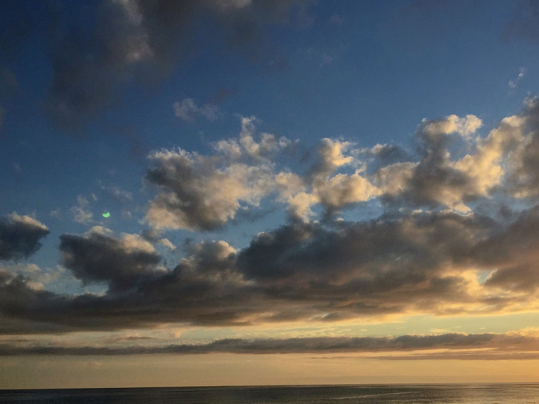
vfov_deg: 33.3
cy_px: 272
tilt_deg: +8.5
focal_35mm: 43
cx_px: 386
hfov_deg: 42.8
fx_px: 669
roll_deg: +0.8
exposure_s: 1/3300
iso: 32
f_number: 2.2
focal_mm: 4.15
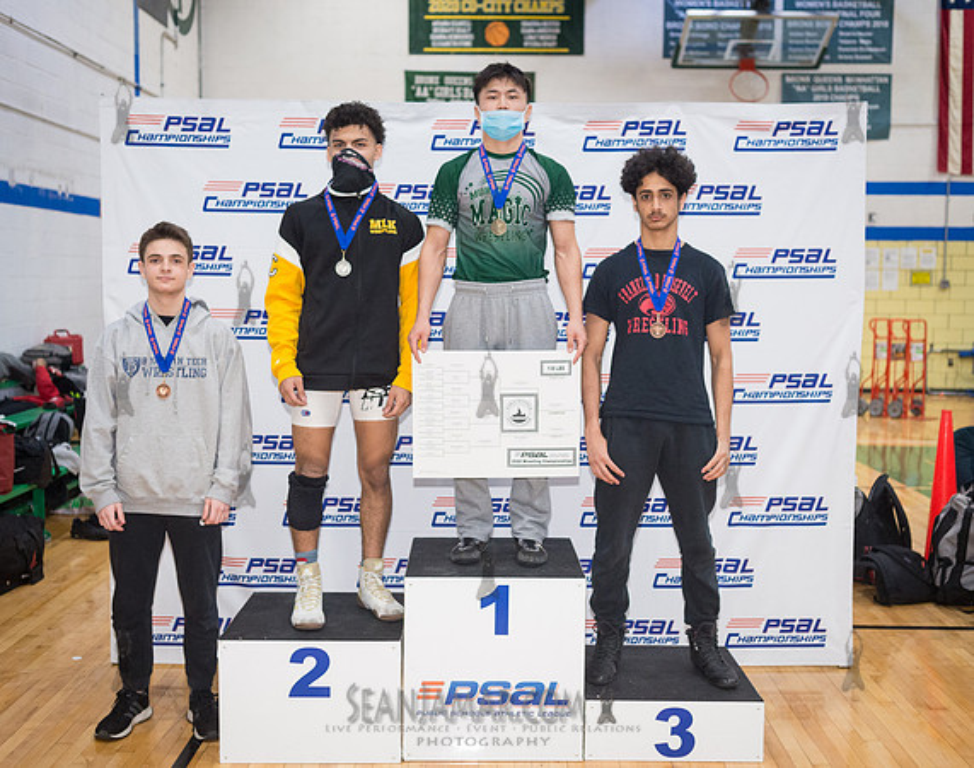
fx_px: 1166
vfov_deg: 36.4
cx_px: 499
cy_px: 386
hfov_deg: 45.3
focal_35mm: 41
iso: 4000
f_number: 3.5
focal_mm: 35
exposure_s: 1/400
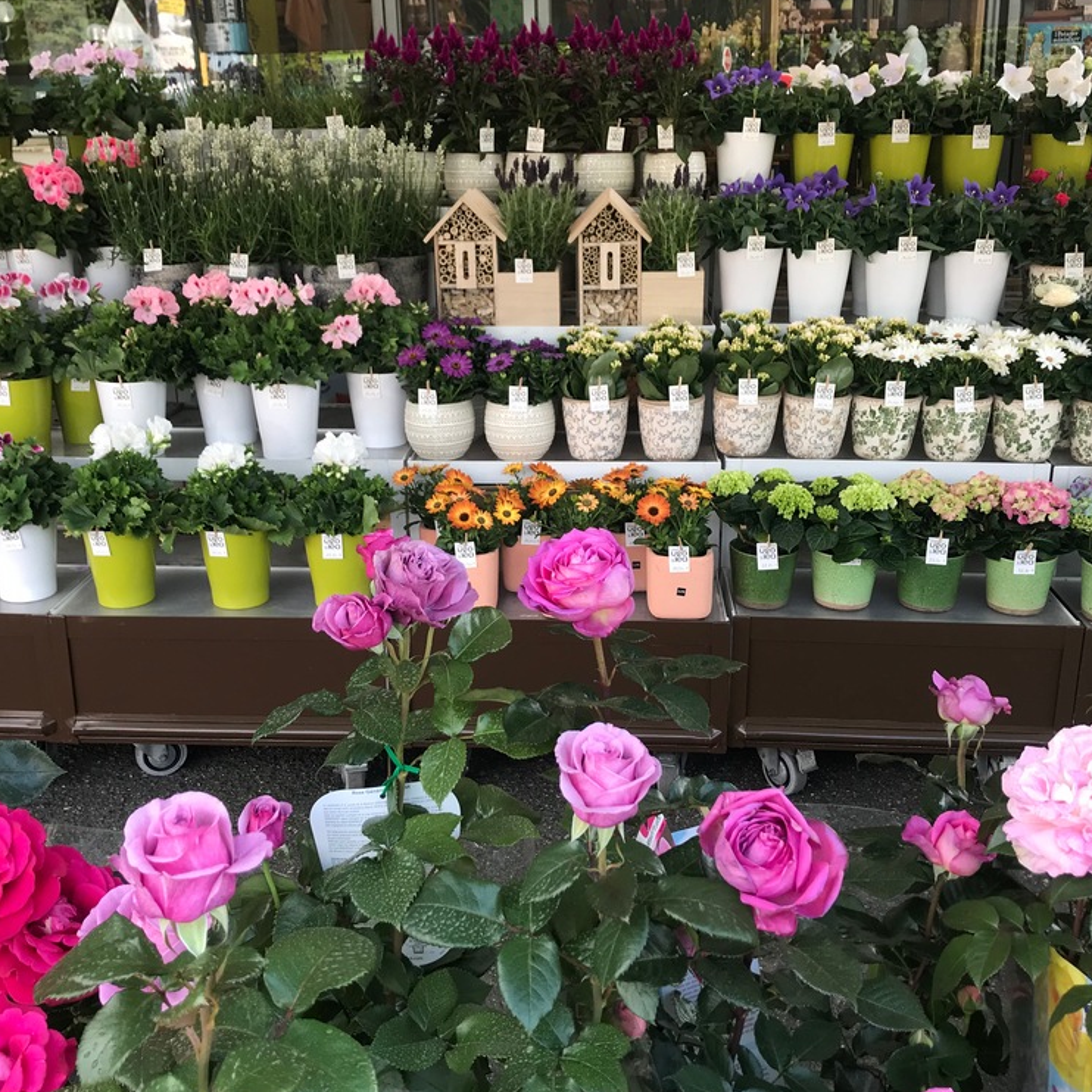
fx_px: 1285
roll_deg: +2.6
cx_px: 558
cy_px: 525
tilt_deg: -17.2
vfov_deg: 46.0
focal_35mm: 36
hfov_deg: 46.0
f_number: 1.8
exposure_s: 1/134
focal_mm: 3.99
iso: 20
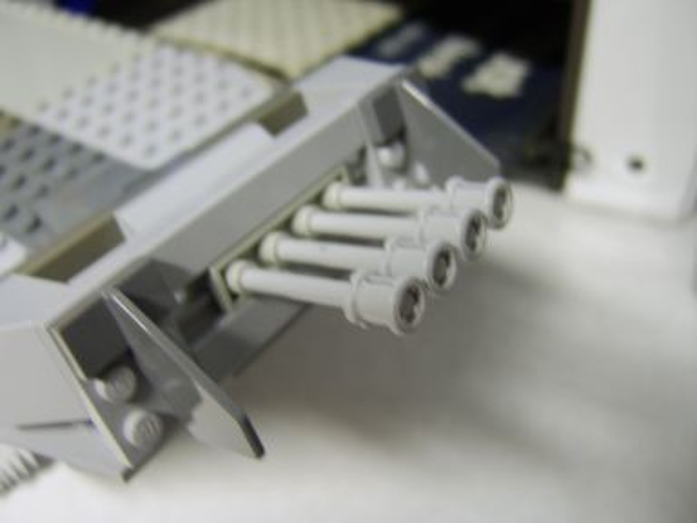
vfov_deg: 45.4
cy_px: 262
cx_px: 348
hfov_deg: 58.4
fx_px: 624
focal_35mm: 31
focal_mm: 8.13
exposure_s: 1/4
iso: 71
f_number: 2.7
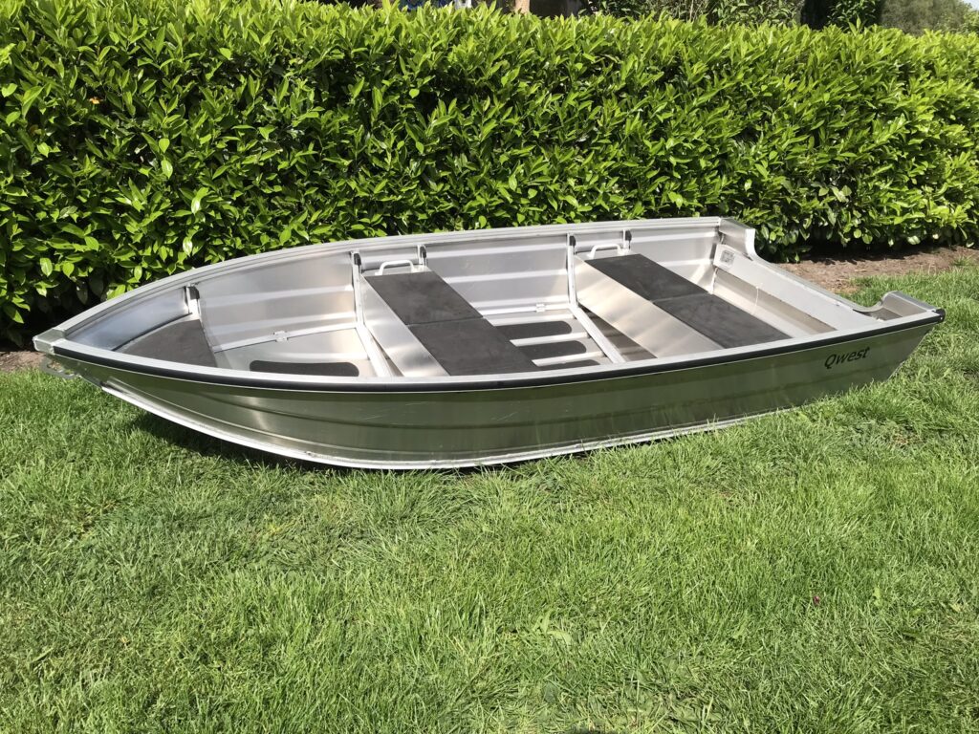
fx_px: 792
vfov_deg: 49.7
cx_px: 490
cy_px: 367
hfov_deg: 63.4
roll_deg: -1.9
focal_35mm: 28
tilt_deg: -21.3
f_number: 1.8
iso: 20
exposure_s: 1/1773
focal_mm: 3.99
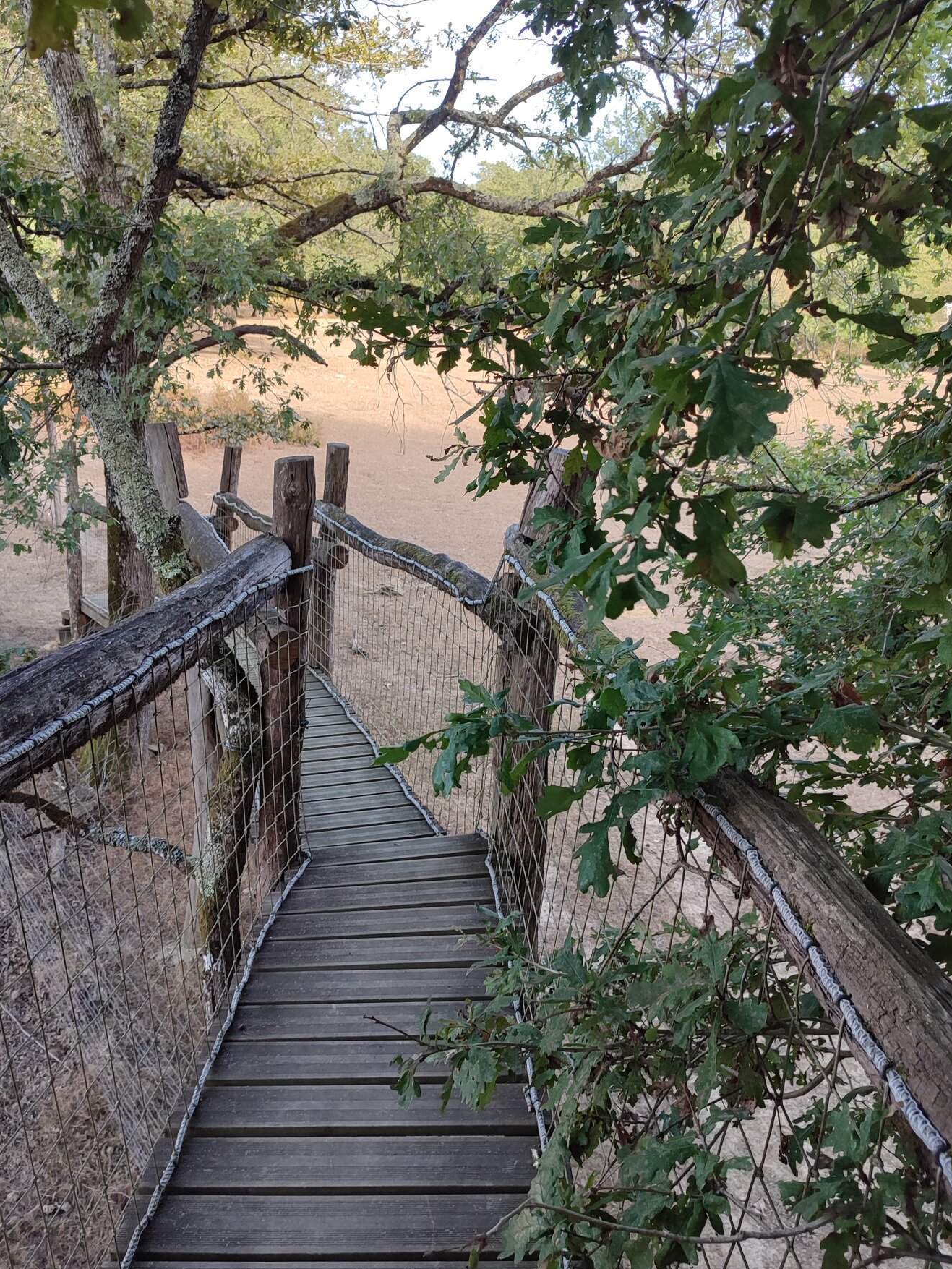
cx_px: 438
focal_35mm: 28
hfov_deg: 49.7
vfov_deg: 63.4
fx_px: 1026
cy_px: 659
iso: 64
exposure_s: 1/100
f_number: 1.89
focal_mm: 5.89
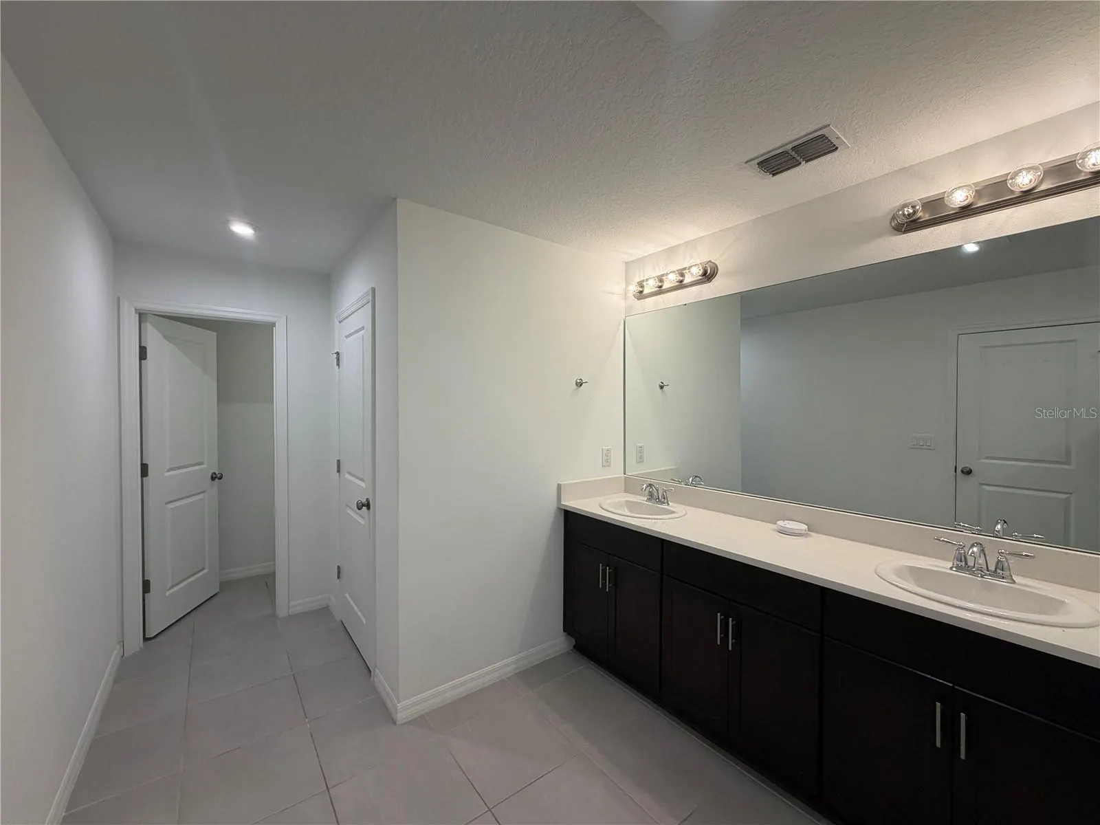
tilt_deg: -0.9
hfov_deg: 102.1
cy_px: 412
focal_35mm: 14
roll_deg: +0.3
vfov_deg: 85.7
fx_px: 445
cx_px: 550
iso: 100
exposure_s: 1/120
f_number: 2.2
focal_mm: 2.22
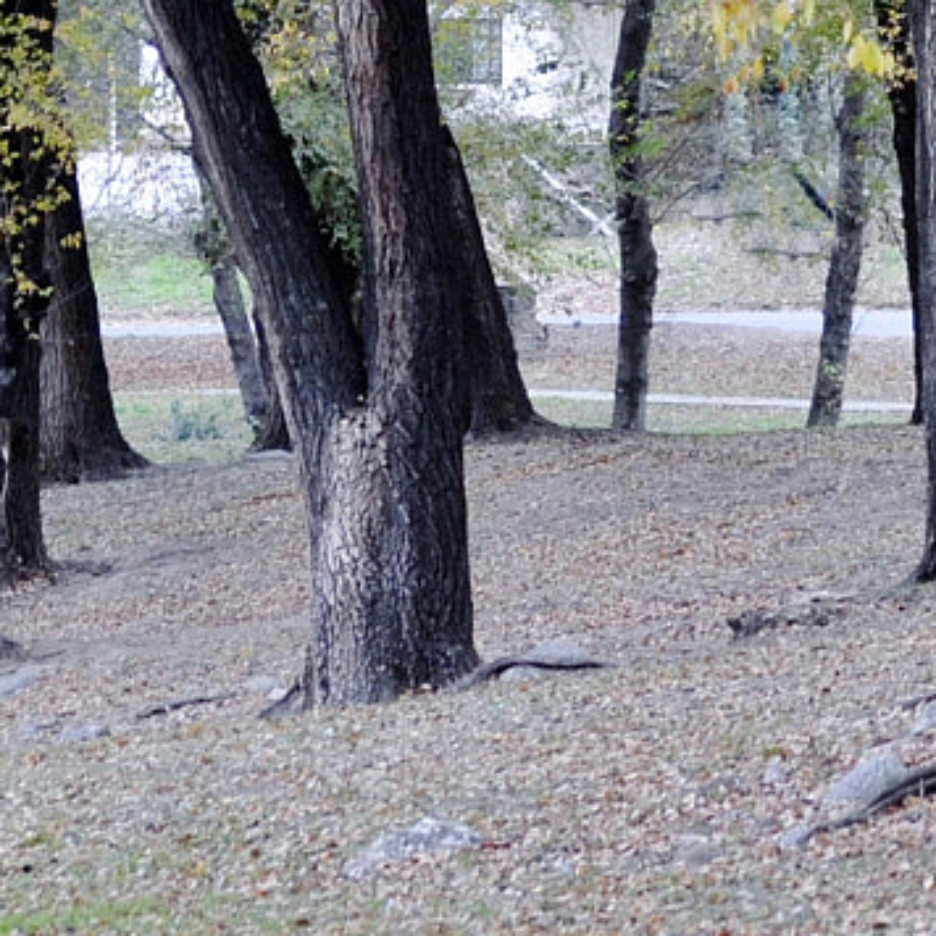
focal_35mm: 315
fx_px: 9634
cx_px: 649
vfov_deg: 5.5
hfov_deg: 5.6
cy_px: -342
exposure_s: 1/500
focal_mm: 55
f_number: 4
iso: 720
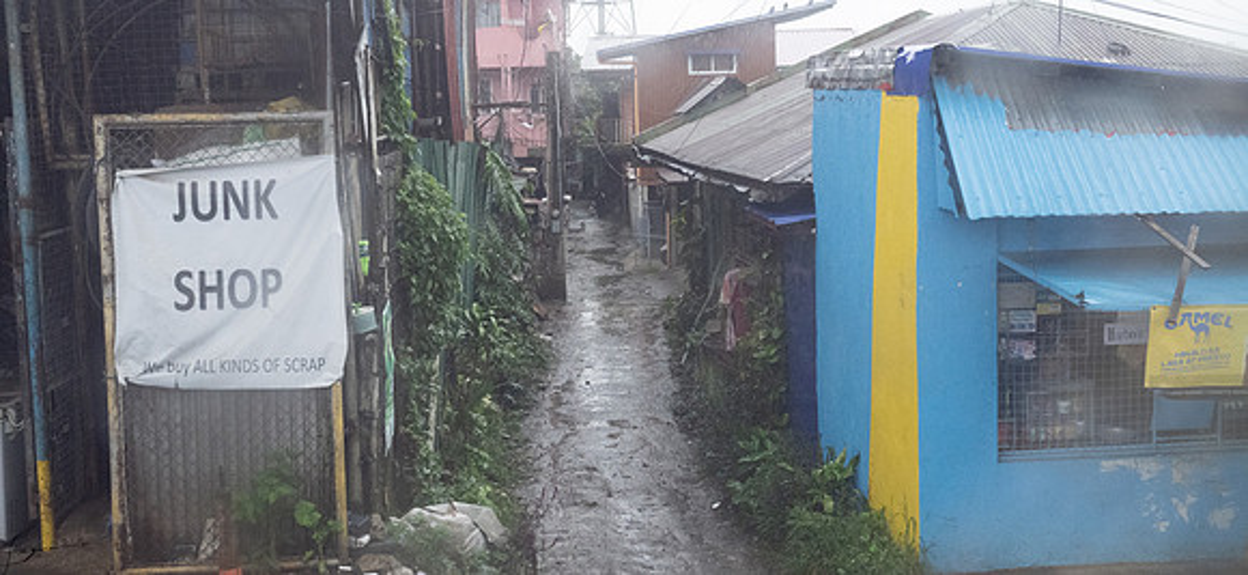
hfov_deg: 49.6
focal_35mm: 43
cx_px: 624
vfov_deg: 24.0
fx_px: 1351
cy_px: 239
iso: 9000
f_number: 5.6
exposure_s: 1/640
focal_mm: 39
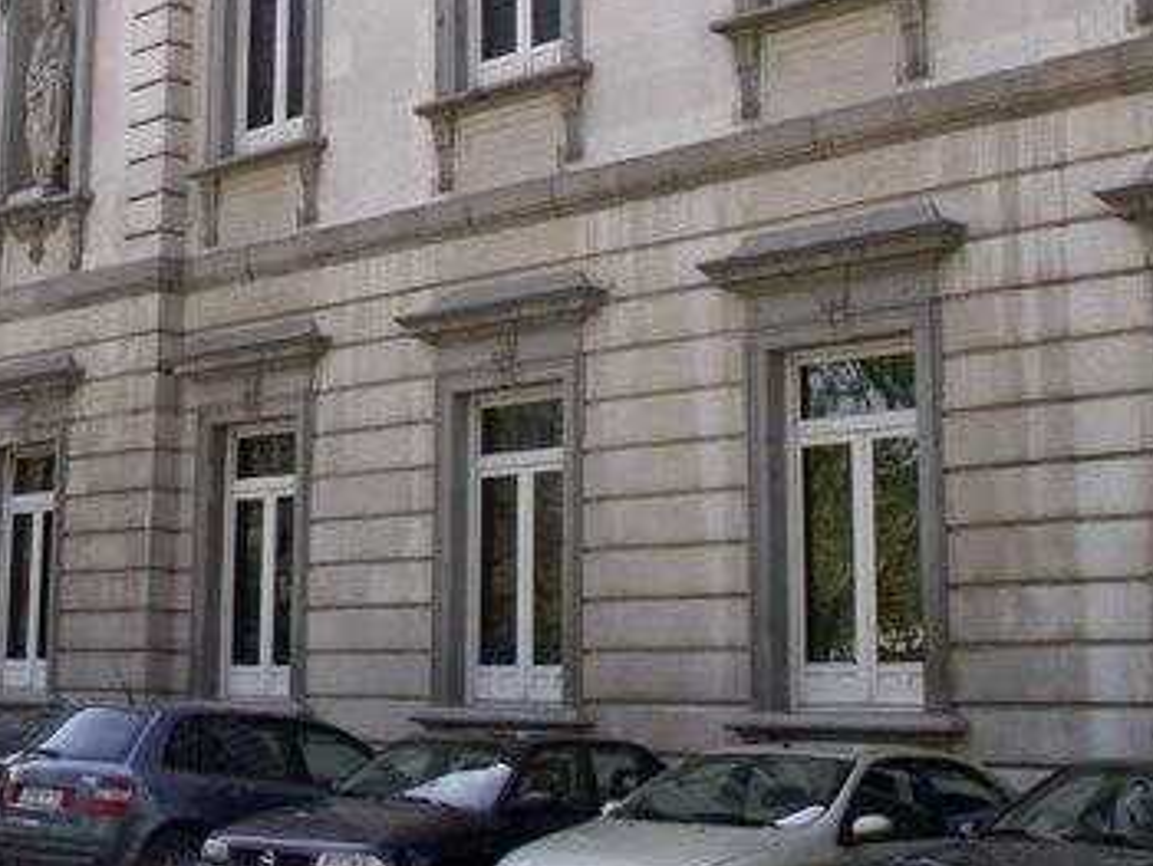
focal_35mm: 64
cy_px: 142
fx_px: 2133
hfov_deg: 29.3
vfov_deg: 22.6
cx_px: 178
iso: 50
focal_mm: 5.86
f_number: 5
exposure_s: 1/125
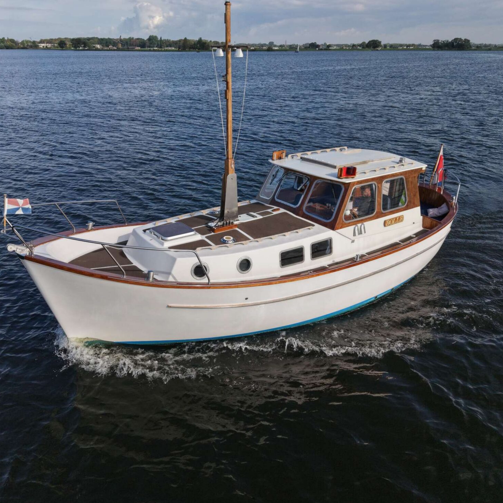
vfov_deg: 55.6
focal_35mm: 29
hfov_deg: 55.5
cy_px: 257
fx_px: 477
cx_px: 224
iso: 200
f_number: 1.8
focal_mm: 8.67
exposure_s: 1/725
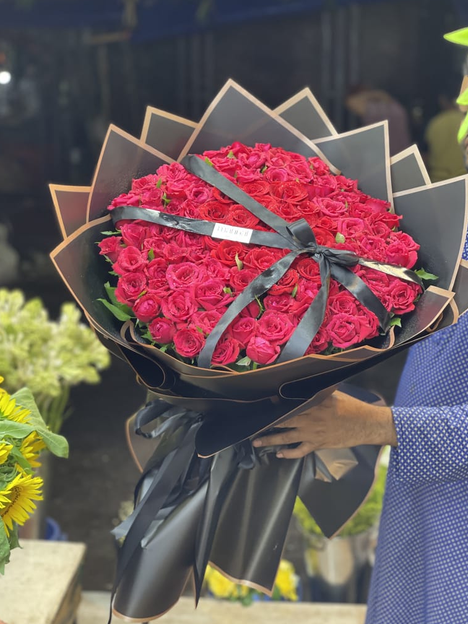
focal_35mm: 65
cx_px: 232
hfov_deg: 22.6
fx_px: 1172
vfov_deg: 29.8
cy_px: 312
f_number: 2.2
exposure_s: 1/51
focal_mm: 7.5
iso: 160
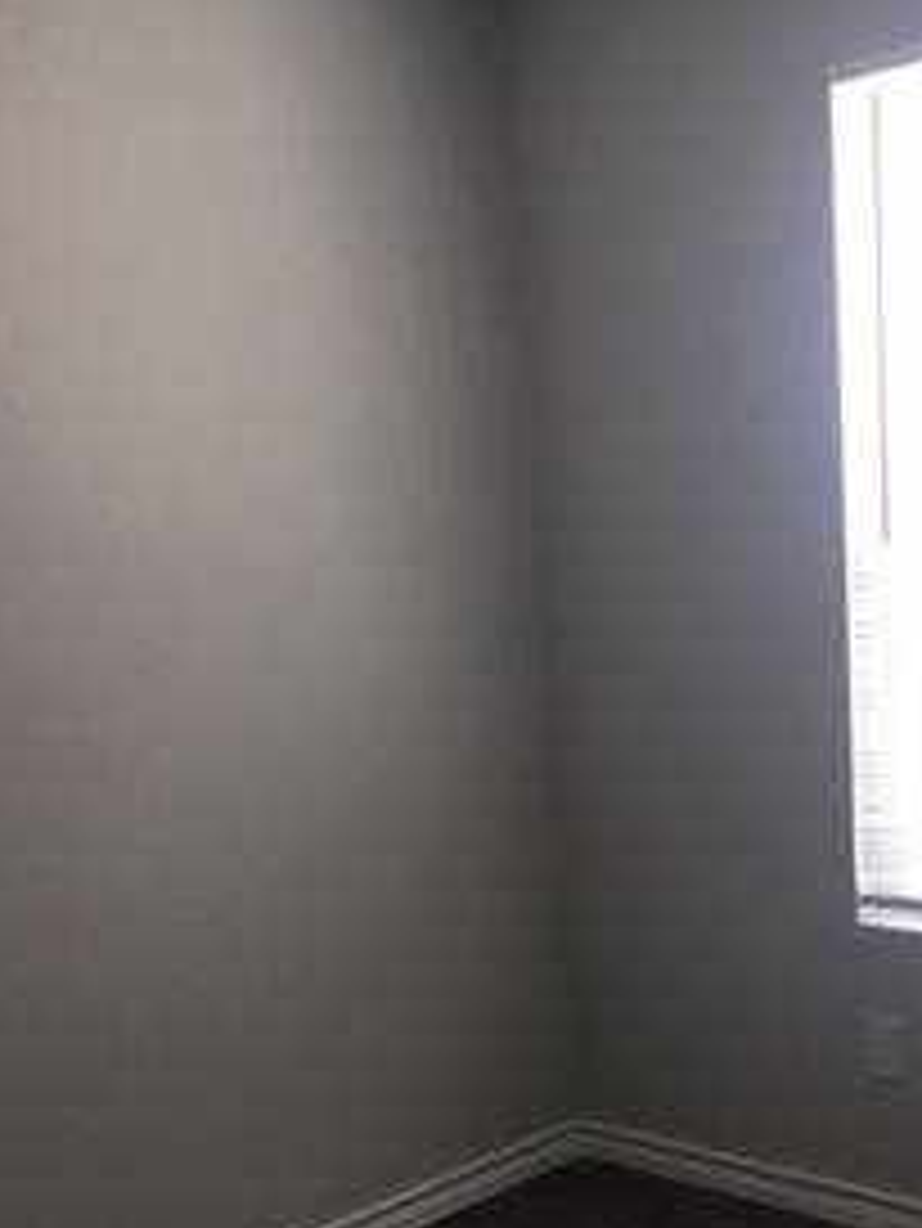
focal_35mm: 51
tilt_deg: -13.1
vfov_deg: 36.3
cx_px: 477
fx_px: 1810
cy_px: 963
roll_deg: +5.3
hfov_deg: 28.6
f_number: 2.2
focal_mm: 4.15
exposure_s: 1/30
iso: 32
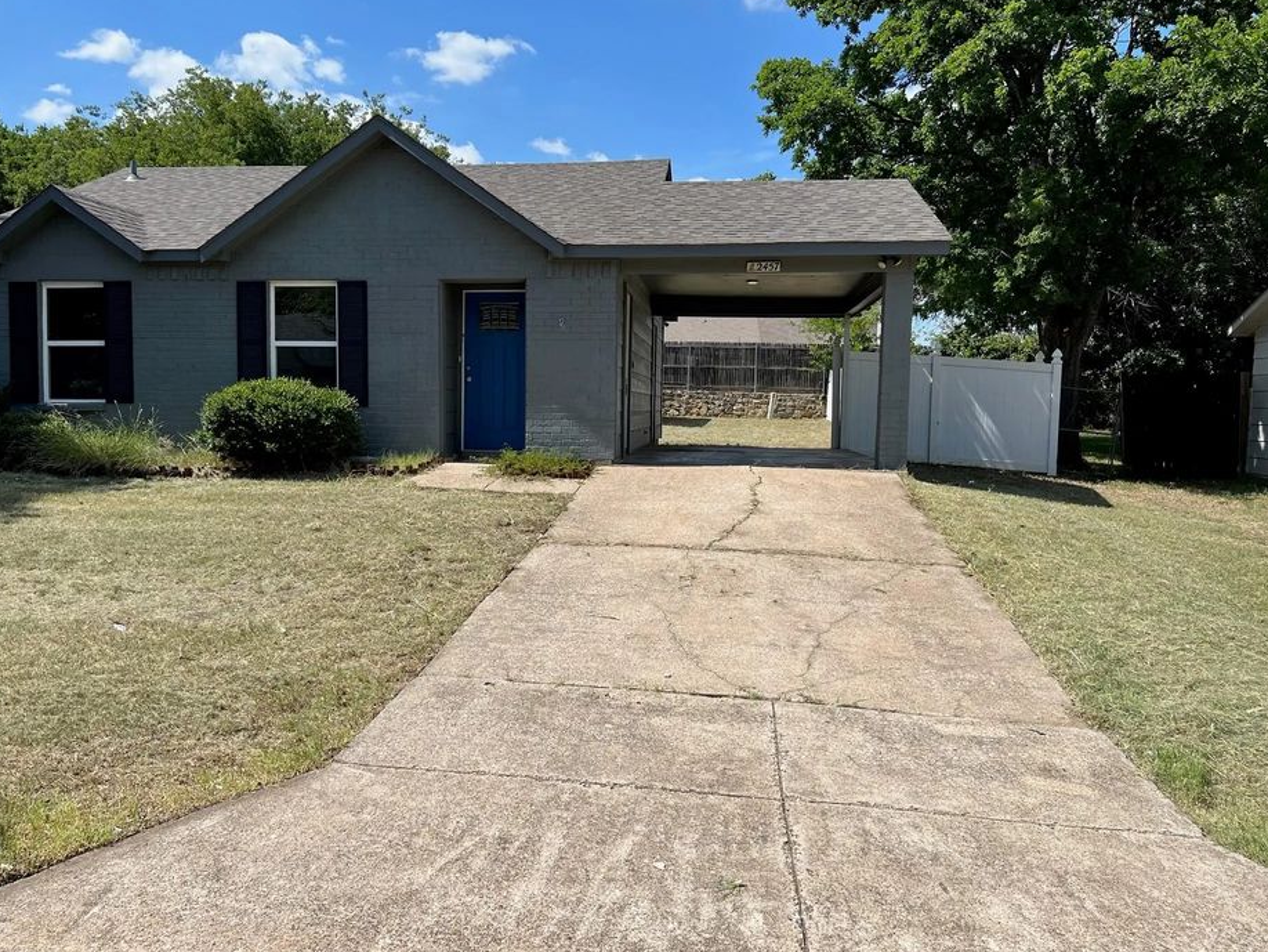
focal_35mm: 29
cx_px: 568
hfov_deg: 61.5
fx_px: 1063
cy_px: 448
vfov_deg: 48.2
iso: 50
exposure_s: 1/4630
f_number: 1.5
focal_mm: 5.7
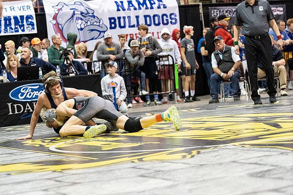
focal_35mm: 100
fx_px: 814
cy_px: 98
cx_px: 146
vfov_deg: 13.7
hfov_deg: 20.4
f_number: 4
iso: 12800
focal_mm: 100
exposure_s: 1/500
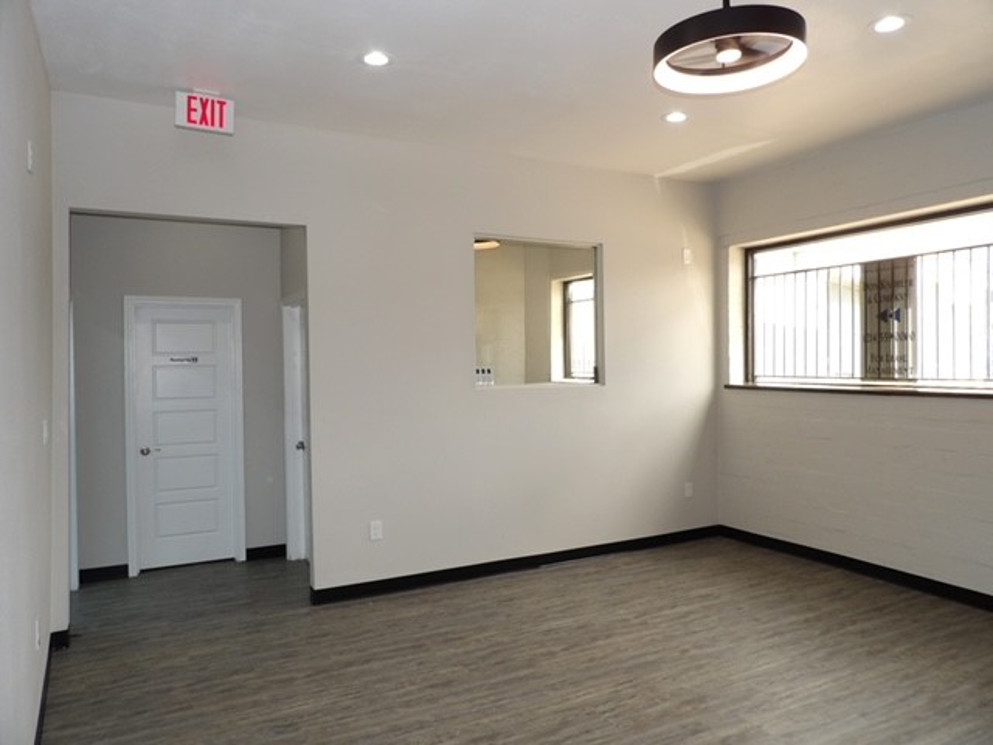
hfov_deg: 71.6
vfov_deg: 56.8
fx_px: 688
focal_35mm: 24
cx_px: 496
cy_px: 372
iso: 100
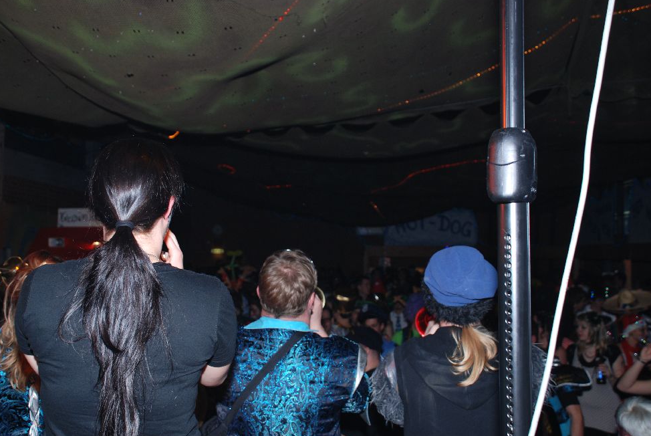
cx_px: 313
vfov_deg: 32.7
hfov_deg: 47.3
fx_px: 742
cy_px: 222
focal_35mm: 41
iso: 200
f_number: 4
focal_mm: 26
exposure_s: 1/60
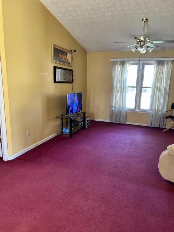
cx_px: 87
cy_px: 116
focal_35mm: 26
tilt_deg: -7.7
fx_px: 174
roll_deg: +1.0
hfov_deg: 53.0
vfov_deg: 67.3
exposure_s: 1/60
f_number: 1.5
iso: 200
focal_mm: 5.7
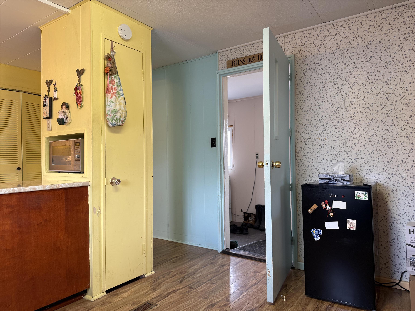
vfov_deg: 56.8
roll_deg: +1.1
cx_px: 208
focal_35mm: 24
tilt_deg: +1.0
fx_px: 288
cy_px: 156
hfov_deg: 71.6
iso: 160
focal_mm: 6.76
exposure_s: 1/120
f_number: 1.78
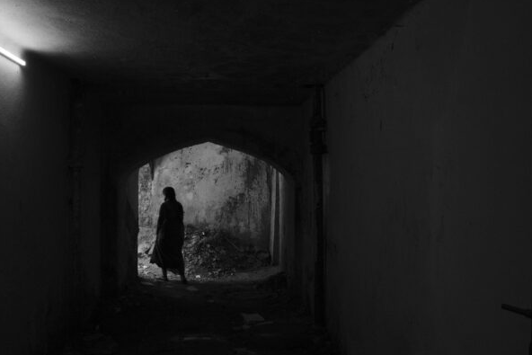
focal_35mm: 35
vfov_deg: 37.8
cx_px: 257
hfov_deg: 54.4
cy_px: 196
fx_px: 517
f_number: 8
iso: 2500
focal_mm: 18
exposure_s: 1/125
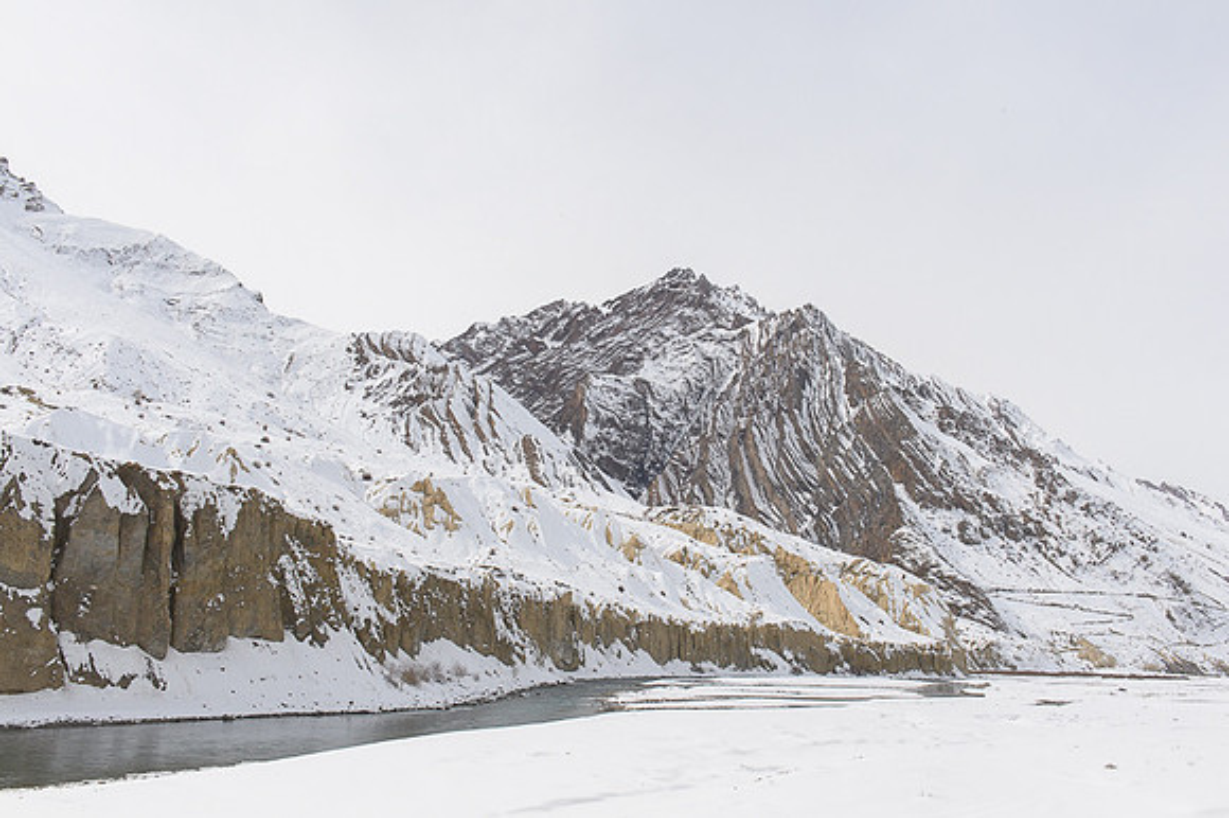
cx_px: 614
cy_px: 409
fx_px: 1160
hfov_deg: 55.8
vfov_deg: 38.8
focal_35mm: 34
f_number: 14
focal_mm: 34
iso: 500
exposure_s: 1/1250
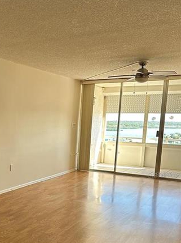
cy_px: 174
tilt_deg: -11.9
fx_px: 300
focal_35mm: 43
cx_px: 19
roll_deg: -0.6
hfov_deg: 32.0
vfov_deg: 42.9
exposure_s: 1/153
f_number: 1.78
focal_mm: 6.86
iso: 100
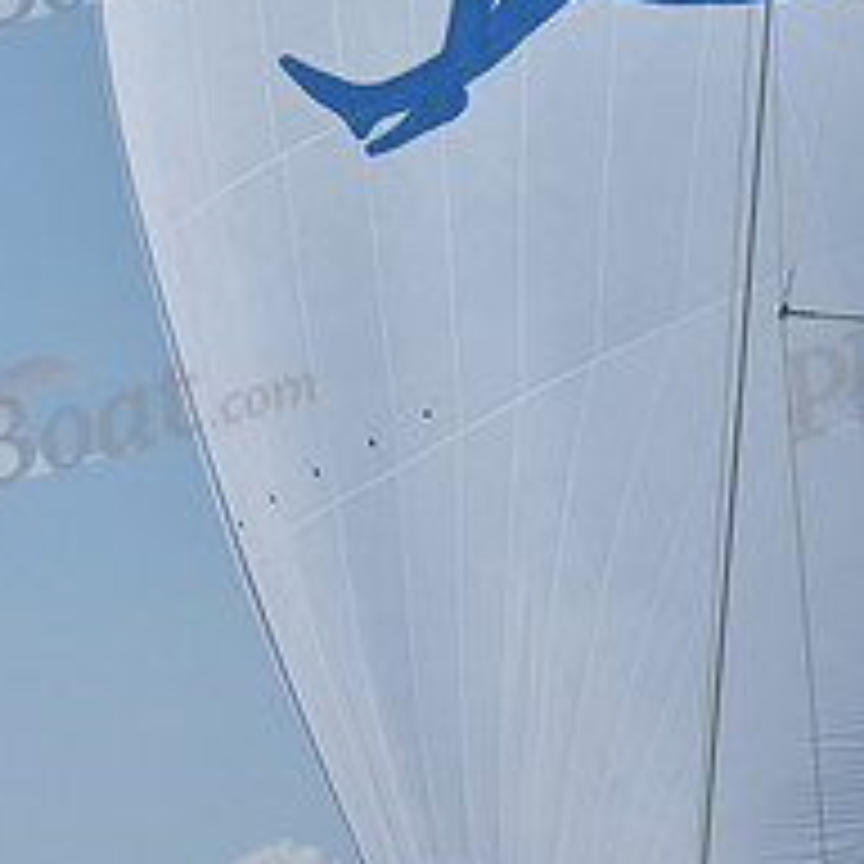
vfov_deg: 9.5
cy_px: -302
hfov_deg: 9.7
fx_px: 5083
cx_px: 551
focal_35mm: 180
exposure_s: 1/1600
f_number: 10
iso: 320
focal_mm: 70
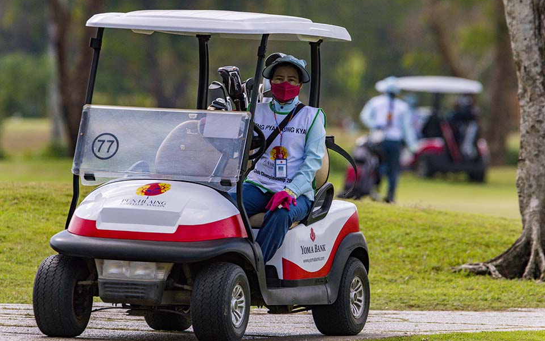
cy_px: 161
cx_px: 272
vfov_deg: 2.0
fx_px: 9864
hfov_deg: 3.2
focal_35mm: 664
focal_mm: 650
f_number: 8
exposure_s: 1/2500
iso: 800
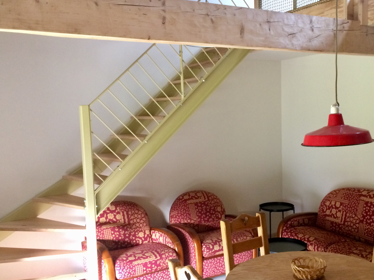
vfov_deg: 36.8
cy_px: 144
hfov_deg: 47.6
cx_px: 226
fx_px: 421
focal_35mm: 39
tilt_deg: -4.6
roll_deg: +0.9
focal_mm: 4.15
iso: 320
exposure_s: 1/33
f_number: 2.2
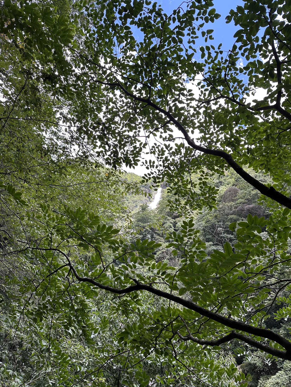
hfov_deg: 56.8
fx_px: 269
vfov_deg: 71.6
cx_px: 146
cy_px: 194
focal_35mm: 24
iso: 80
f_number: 1.78
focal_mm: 6.86
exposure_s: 1/672
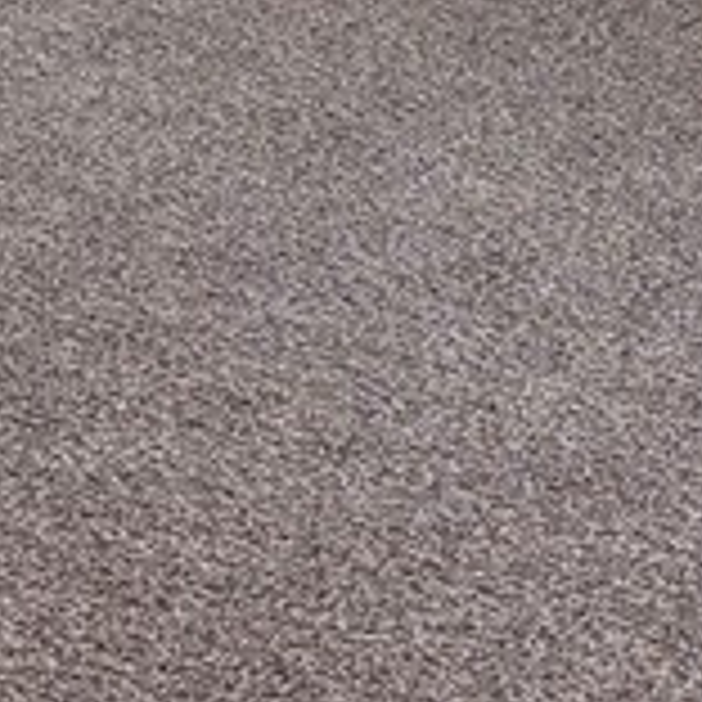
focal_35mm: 151
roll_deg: -2.2
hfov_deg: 11.4
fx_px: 3465
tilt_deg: -4.2
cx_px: -22
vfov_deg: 10.2
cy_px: -940
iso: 100
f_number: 1.6
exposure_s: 1/60
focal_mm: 5.96
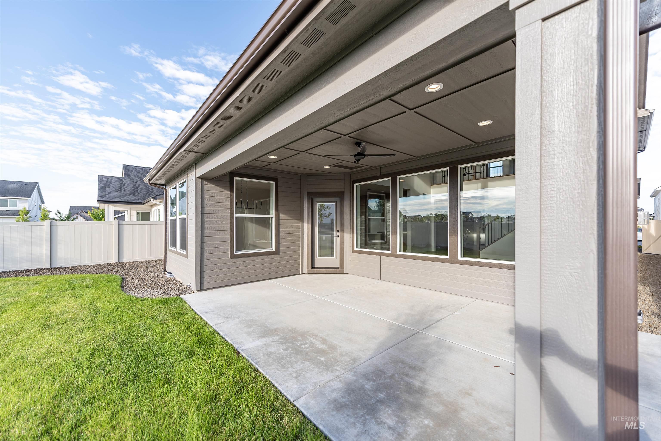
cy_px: 220
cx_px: 330
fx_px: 257
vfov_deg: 81.2
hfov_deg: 104.2
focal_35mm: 14
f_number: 2.8
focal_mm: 14
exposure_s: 1/500
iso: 100
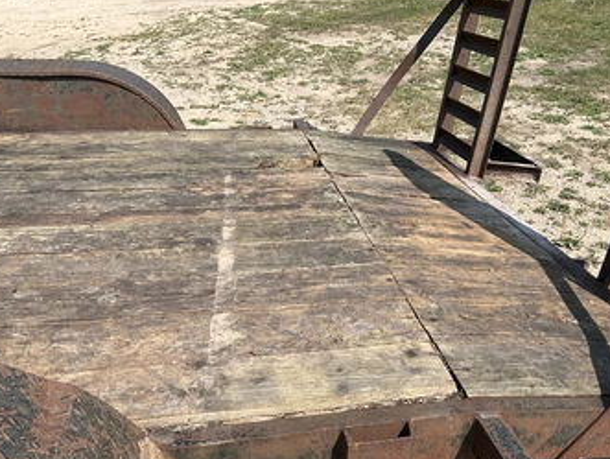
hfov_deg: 52.5
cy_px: 267
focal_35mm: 35
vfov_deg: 40.6
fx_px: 617
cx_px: 341
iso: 25
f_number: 1.8
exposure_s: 1/1626
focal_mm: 3
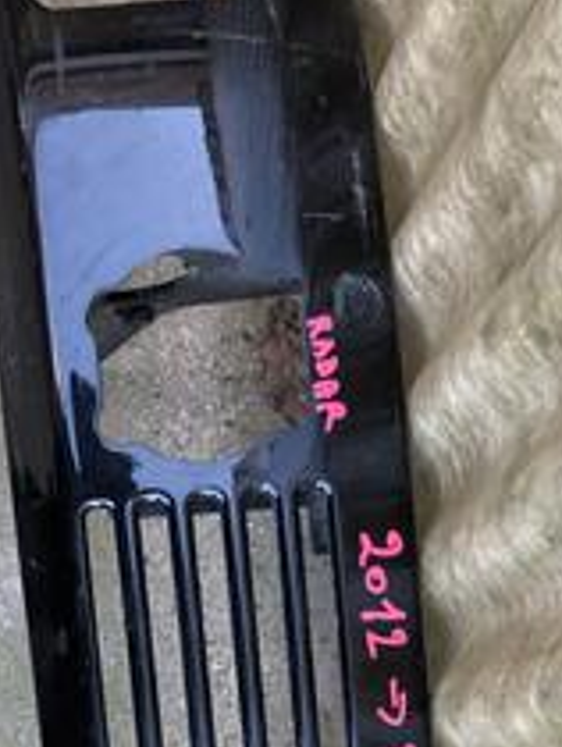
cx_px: 260
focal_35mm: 64
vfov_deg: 27.5
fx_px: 1383
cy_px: 836
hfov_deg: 23.0
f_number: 1.8
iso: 40
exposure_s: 1/30
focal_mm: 3.99
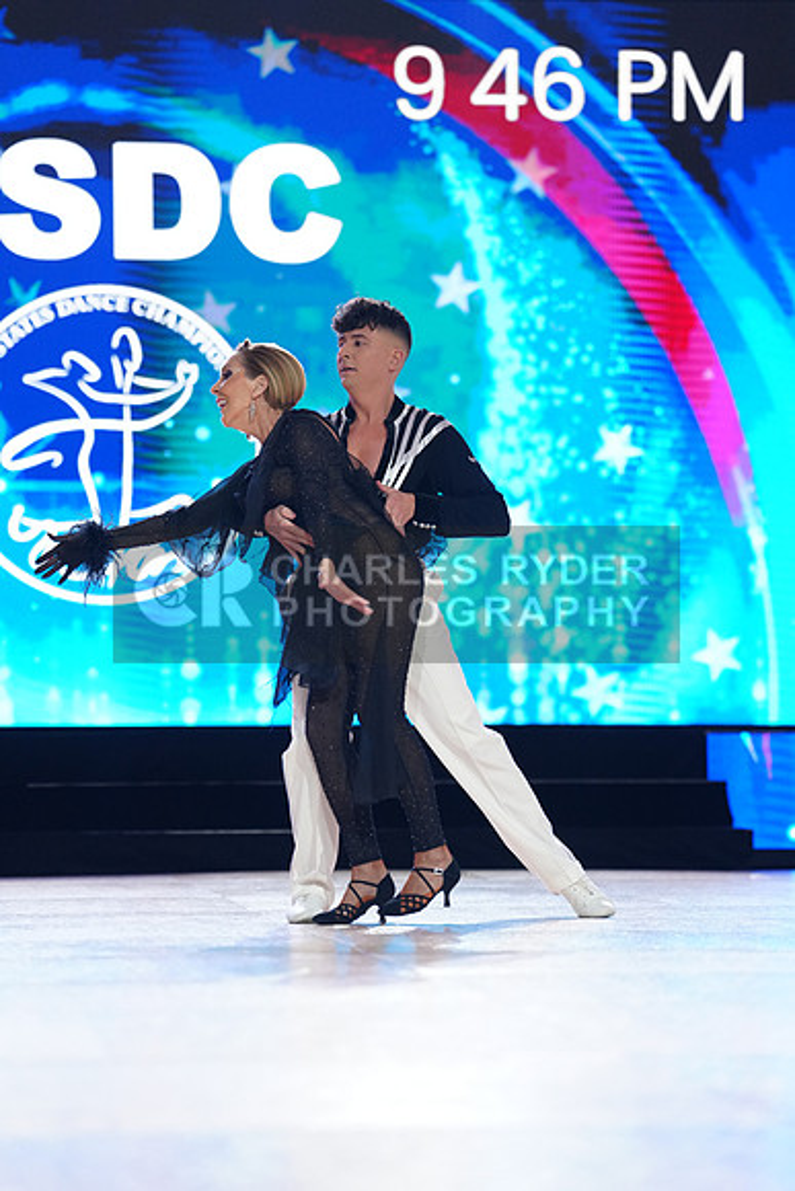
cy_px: 596
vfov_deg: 15.9
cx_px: 398
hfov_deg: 10.6
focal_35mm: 129
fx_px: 4270
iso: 2000
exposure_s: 1/500
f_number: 2.8
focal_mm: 129
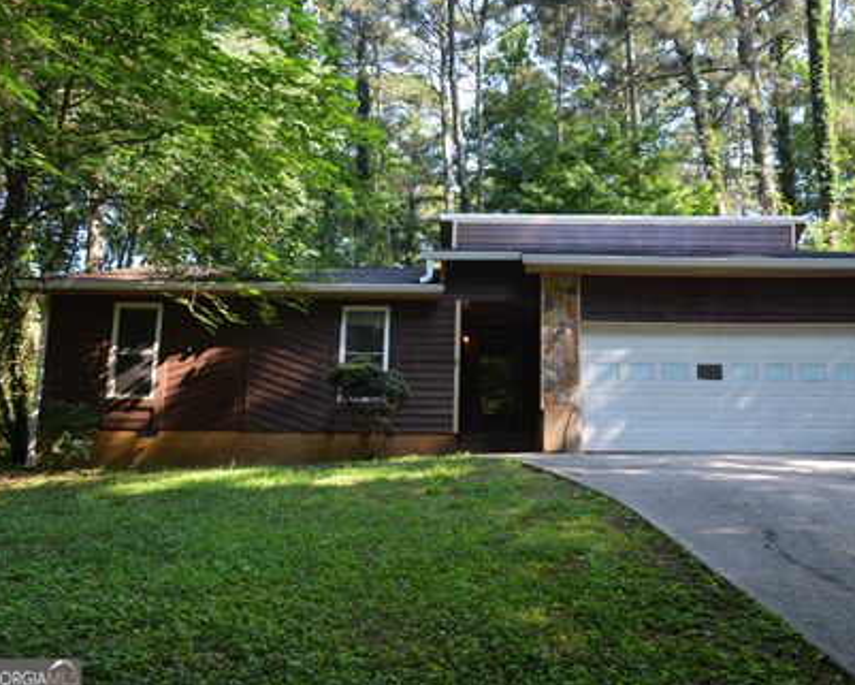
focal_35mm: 35
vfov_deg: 42.2
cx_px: 510
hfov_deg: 51.2
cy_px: 340
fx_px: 886
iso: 280
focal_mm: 20
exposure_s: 1/125
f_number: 5.6
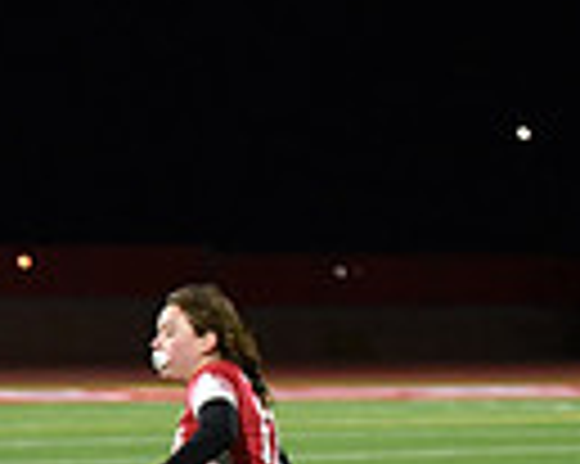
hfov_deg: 6.4
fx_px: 5077
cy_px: 511
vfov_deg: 5.2
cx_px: -508
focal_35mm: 296
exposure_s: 1/640
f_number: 2.8
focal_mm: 70
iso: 4500
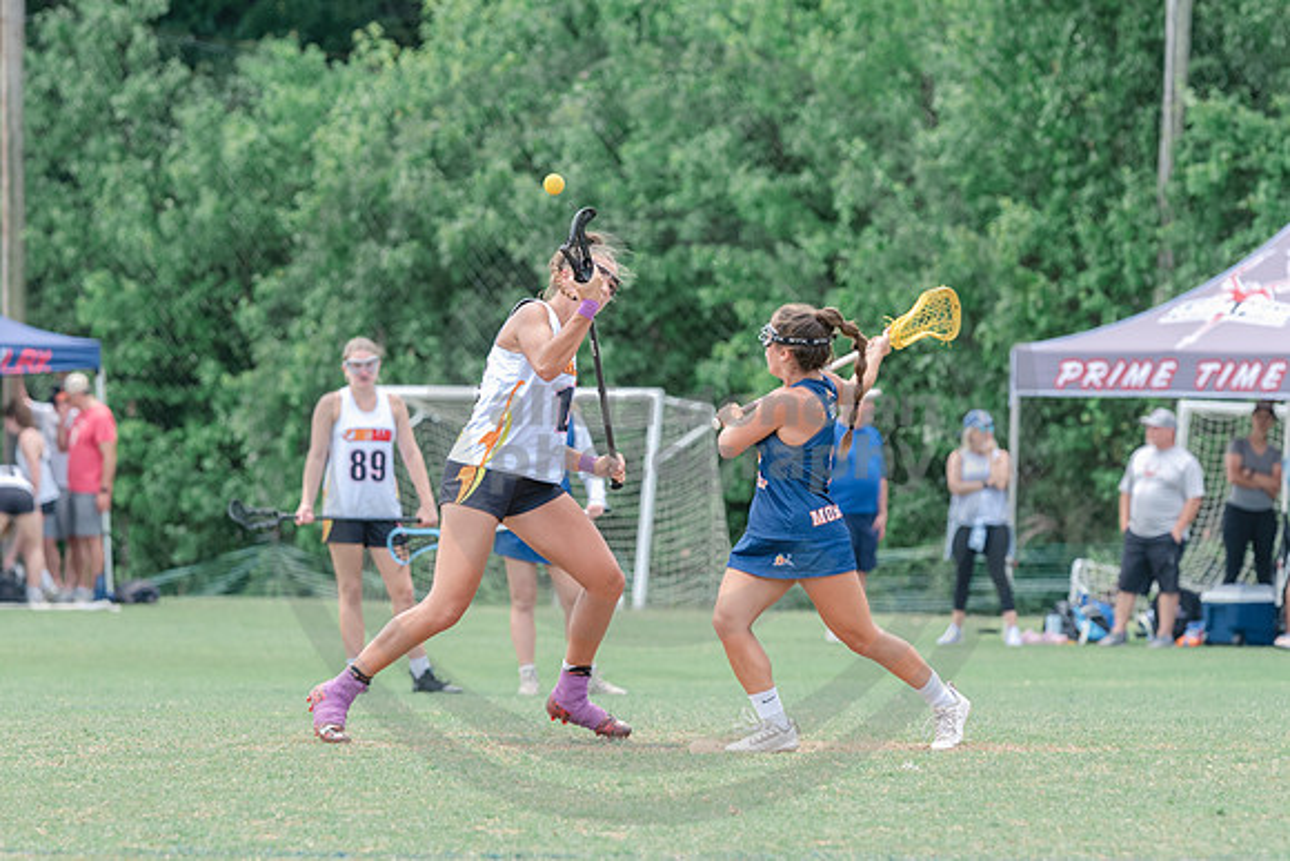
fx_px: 13860
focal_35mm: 387
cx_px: 736
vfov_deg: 3.6
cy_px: 497
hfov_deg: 5.3
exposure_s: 1/1250
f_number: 4.5
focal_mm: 200
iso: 400
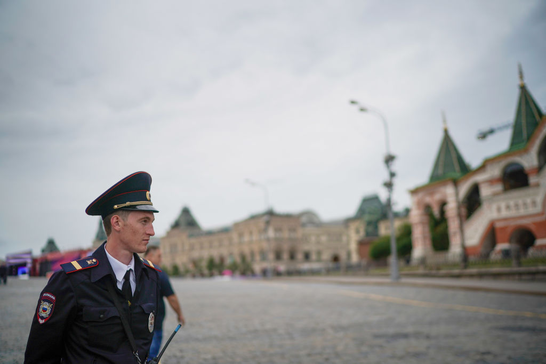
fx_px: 531
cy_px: 182
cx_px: 273
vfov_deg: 37.9
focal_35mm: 35
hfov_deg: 54.4
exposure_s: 1/6400
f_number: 1.4
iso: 100
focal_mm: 35
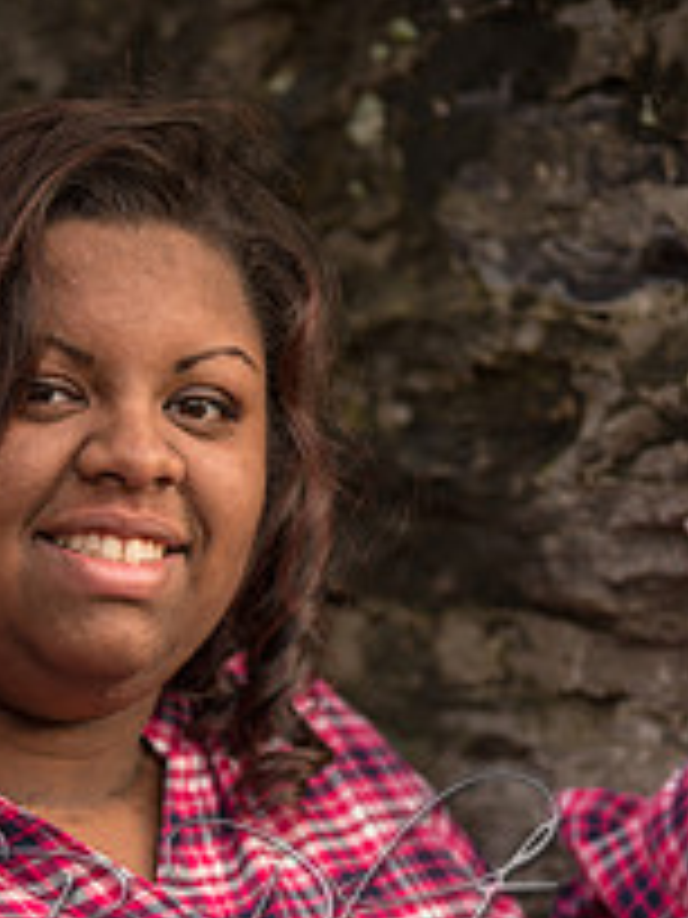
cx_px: 333
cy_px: 792
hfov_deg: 5.8
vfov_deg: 7.7
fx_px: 6758
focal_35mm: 255
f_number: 2.8
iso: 200
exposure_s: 1/200
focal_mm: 120
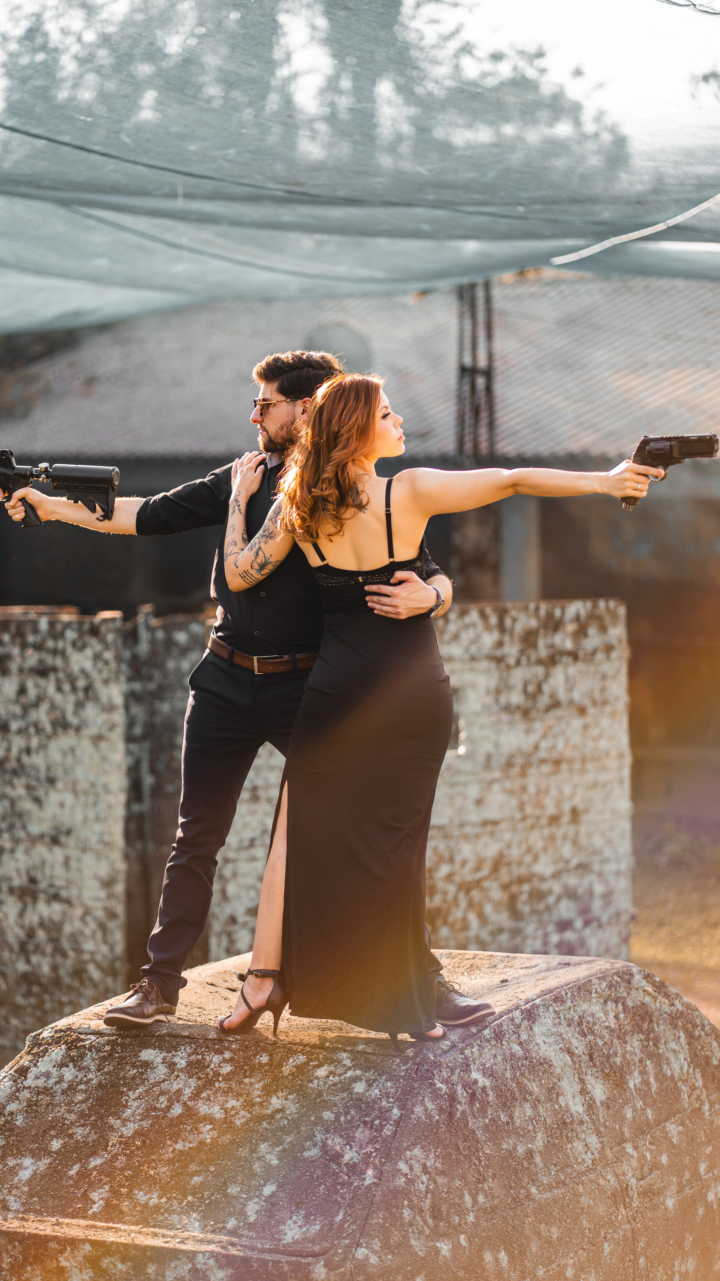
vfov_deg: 23.7
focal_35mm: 90
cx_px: 317
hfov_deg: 13.4
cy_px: 646
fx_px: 3055
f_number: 1.8
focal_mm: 85
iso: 100
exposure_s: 1/320
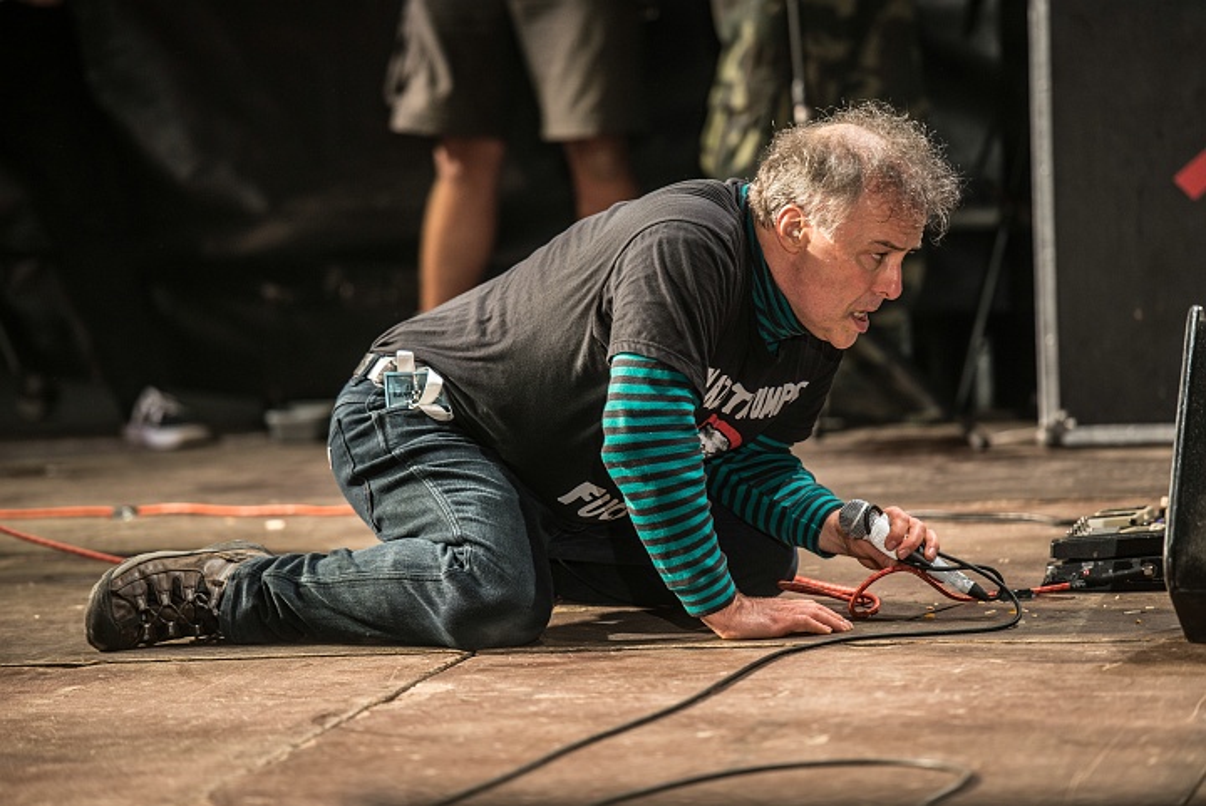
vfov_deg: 7.6
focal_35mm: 180
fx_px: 6033
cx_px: 603
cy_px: 403
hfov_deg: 11.4
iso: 640
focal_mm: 180
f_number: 3.2
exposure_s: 1/100
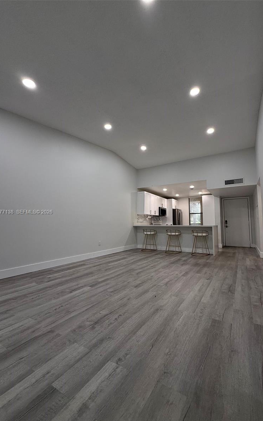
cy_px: 212
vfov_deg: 101.5
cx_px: 146
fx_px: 172
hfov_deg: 74.5
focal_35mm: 15
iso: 160
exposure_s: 1/120
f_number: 2.2
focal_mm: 2.22
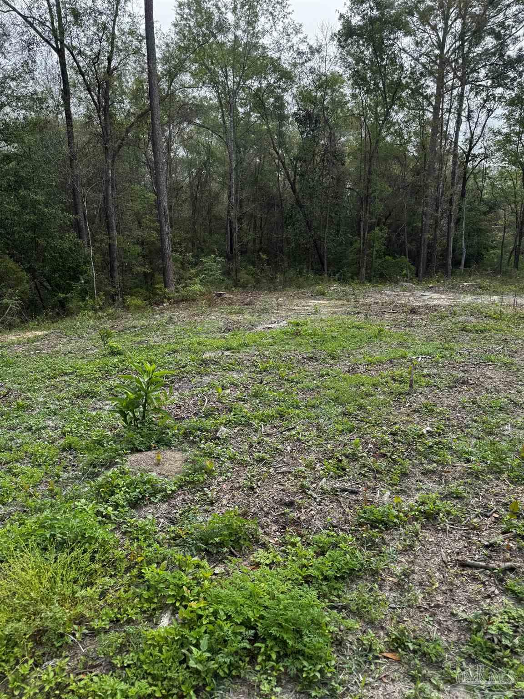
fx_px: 484
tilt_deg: -12.8
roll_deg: -0.3
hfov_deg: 56.8
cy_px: 350
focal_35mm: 24
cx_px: 262
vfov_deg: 71.6
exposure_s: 1/966
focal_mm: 6.76
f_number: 1.78
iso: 80
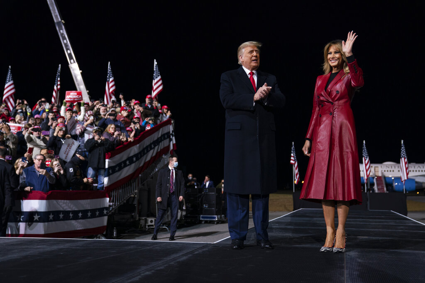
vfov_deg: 33.4
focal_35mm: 40
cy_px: 142
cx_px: 212
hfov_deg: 48.5
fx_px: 472
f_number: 3.2
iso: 2000
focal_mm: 40
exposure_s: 1/640
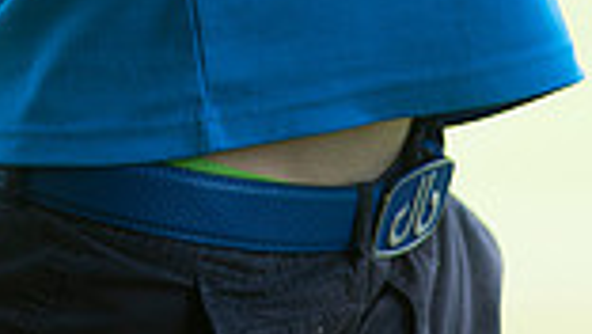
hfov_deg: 2.4
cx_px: 70
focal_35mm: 907
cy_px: -512
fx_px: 14247
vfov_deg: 1.3
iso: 320
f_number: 2.8
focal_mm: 300
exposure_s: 1/1000
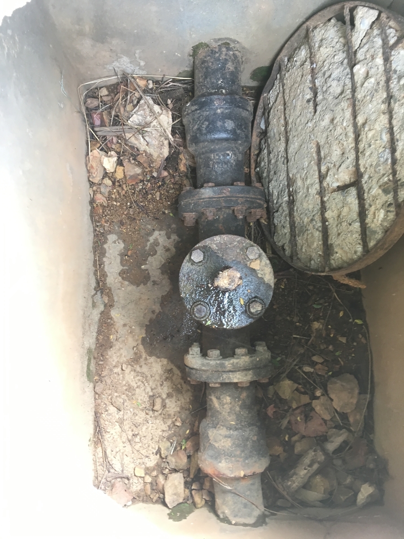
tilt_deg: -81.8
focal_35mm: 29
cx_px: 202
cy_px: 270
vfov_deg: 61.7
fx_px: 451
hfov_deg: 48.2
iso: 100
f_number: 2.2
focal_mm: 4.15
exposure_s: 1/33
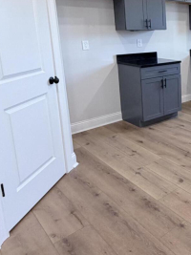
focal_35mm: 35
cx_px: 225
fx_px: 258
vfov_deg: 51.2
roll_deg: +0.6
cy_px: 76
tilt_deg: -8.9
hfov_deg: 33.6
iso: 200
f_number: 2.2
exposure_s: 1/60
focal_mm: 2.22
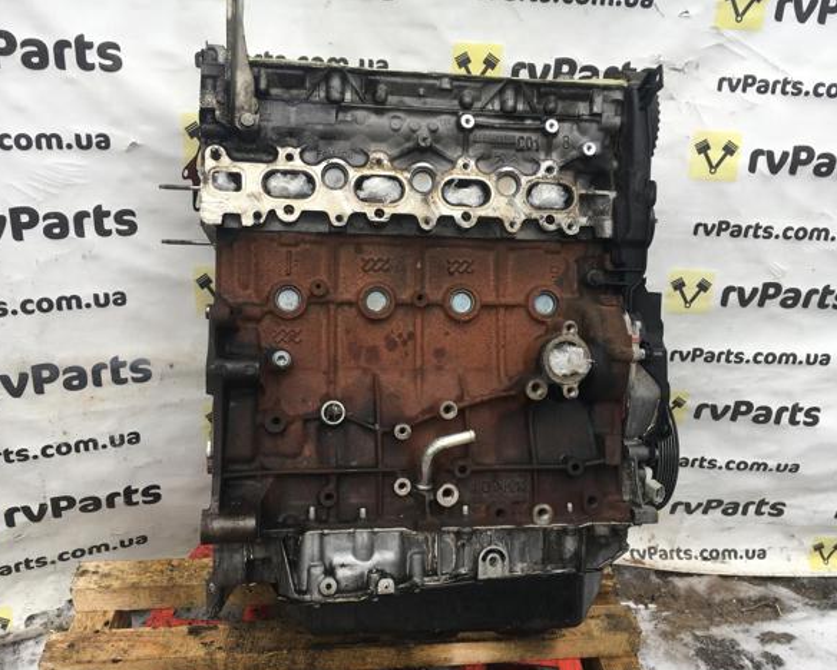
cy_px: 342
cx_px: 426
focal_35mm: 31
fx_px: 768
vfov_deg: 47.2
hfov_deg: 57.1
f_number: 2.2
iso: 32
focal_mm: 4.15
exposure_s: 1/100
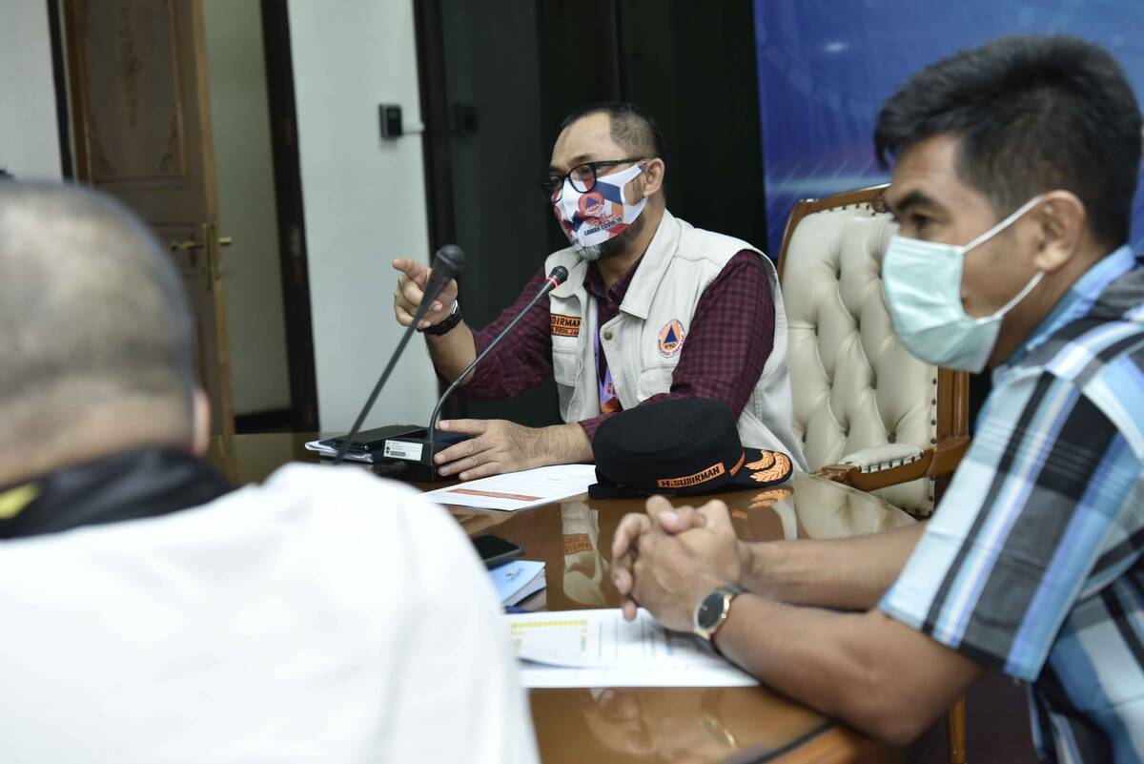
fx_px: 1462
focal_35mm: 46
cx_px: 572
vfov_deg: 29.3
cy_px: 382
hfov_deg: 42.7
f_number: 3.5
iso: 1000
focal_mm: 46
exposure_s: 1/160
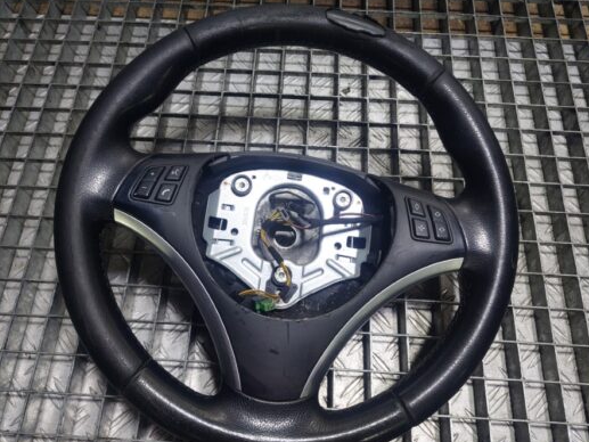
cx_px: 286
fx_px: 494
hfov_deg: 61.6
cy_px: 222
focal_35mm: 29
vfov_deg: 48.2
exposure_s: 1/50
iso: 100
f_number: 1.8
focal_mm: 5.23
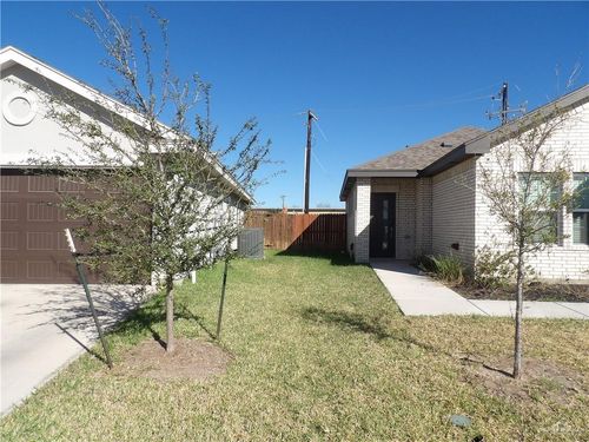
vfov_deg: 56.8
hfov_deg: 71.6
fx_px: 408
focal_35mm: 24
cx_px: 294
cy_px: 221
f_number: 4.6
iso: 100
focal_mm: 4.3
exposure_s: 1/595
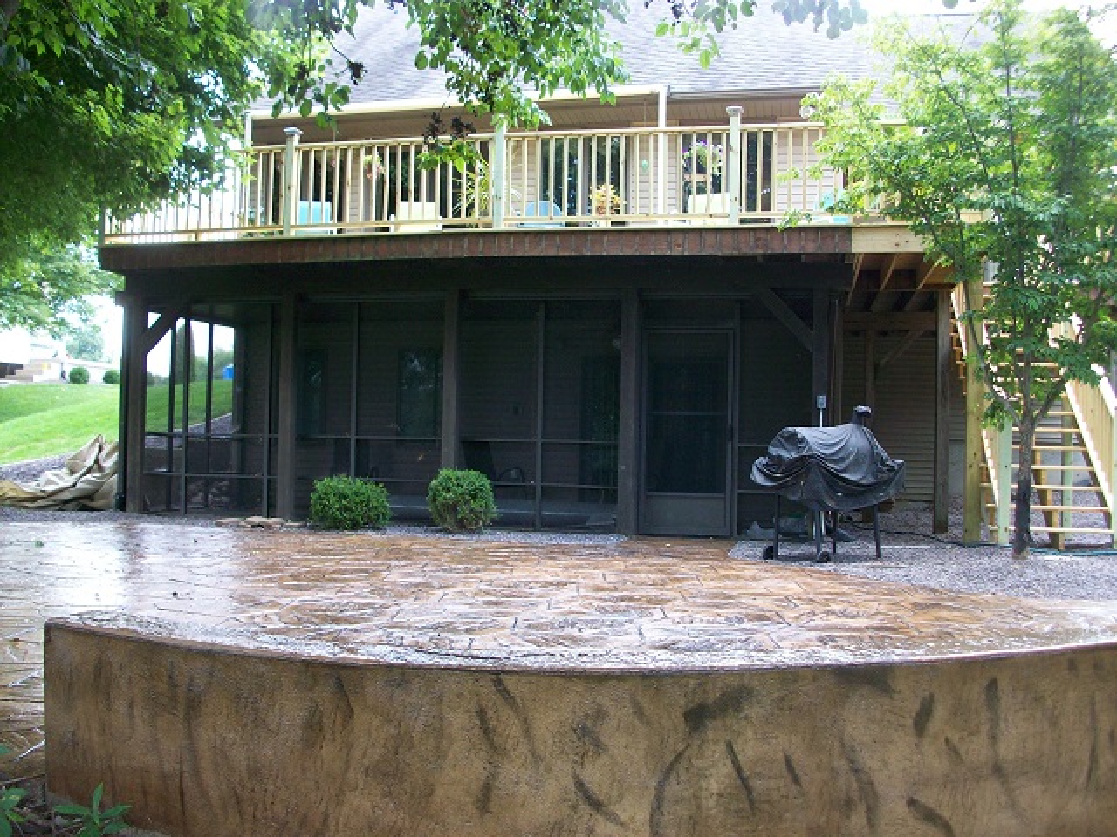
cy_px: 418
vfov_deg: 41.8
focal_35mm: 34
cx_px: 558
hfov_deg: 54.0
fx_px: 1097
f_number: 2.8
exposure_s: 1/91.5
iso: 80
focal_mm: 5.7
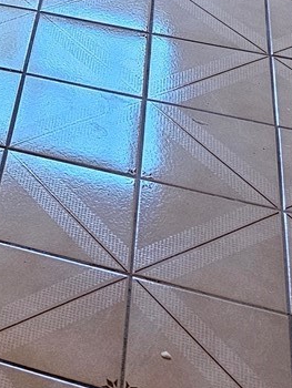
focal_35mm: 105
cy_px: -407
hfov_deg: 12.6
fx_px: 1180
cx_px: -269
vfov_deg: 15.0
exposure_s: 1/120
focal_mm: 6.3
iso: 500
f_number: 1.7
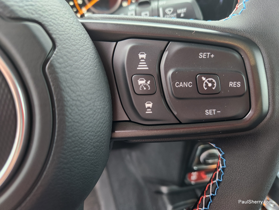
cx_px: 140
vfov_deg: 58.9
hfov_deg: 73.9
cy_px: 105
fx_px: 185
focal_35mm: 23
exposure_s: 1/40
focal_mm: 5.4
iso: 640
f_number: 1.8
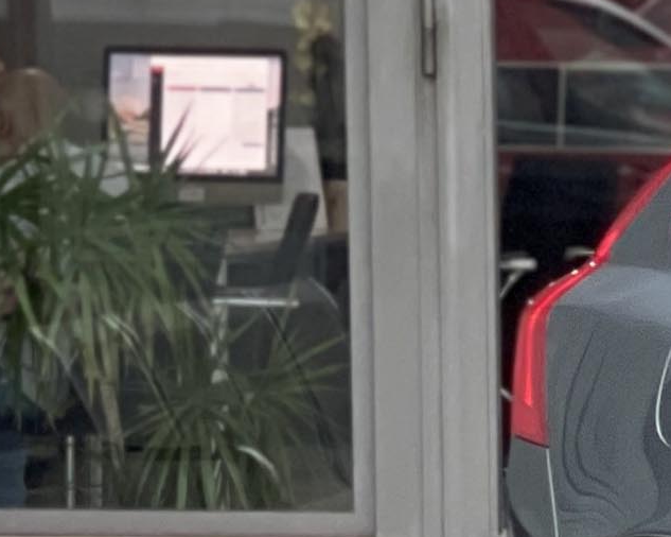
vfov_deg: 3.9
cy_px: 781
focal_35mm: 398
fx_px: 7901
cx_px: 2076
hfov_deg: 4.6
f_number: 2.2
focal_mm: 7.5
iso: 80
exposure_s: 1/121
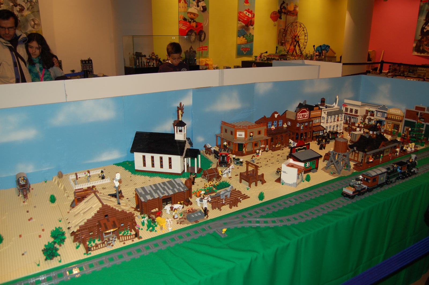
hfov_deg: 67.4
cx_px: 214
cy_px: 142
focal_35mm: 27
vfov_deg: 47.9
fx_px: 321
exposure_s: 1/60
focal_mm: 18
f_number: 3.5
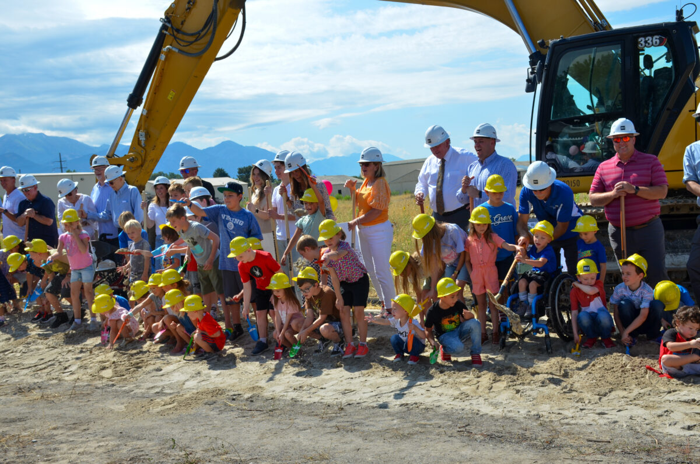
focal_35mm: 52
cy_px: 232
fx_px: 1019
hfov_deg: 37.9
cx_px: 350
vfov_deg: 25.6
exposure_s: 1/250
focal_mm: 35
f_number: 8
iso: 100
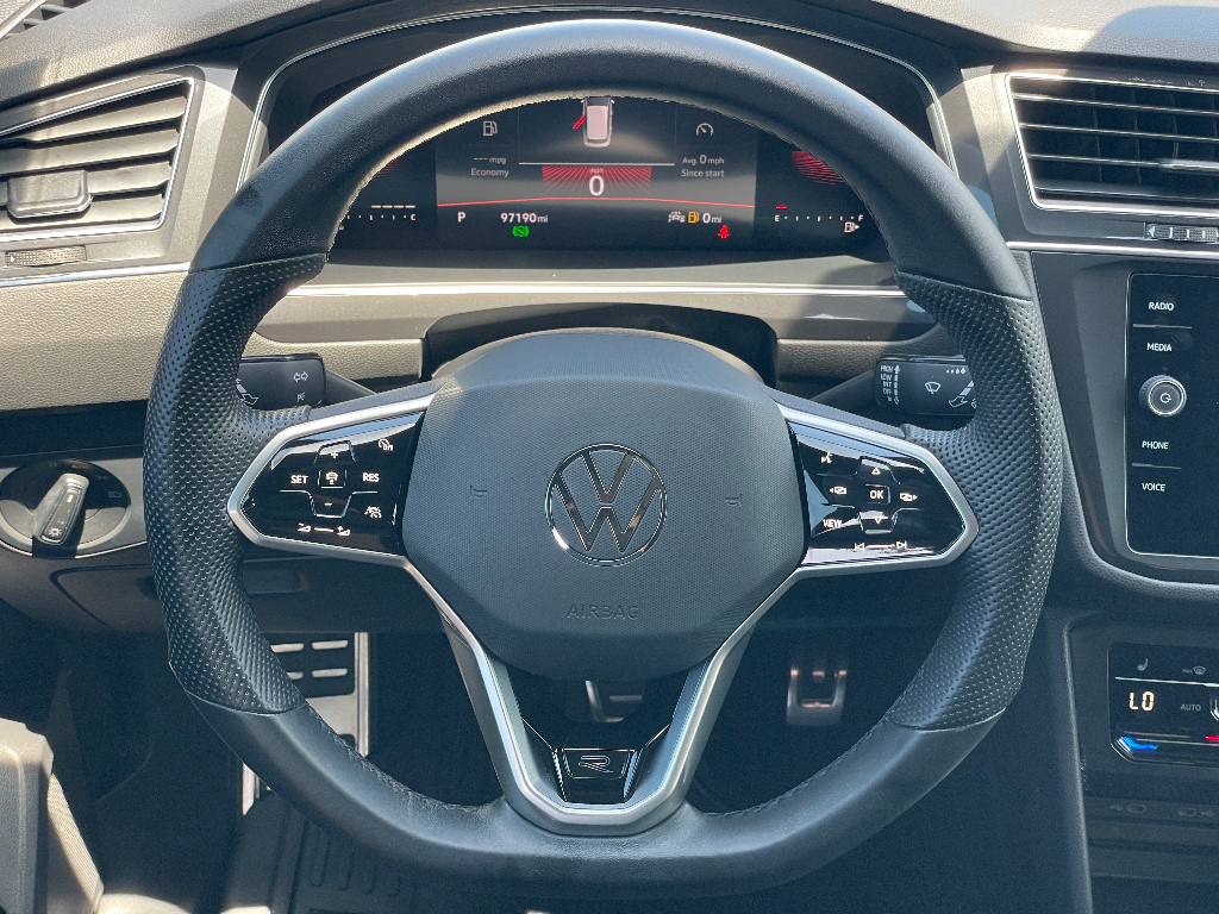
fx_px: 1831
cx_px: 610
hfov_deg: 36.8
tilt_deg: -38.1
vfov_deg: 28.0
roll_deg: -0.8
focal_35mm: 52
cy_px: 457
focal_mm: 6
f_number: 2
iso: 64
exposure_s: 1/99
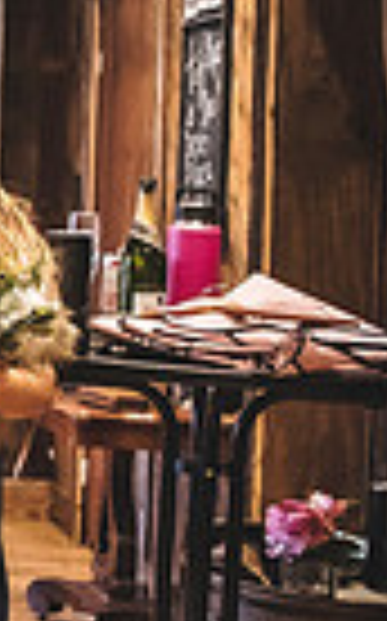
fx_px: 1742
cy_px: 218
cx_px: -886
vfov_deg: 20.2
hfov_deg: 9.2
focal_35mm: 103
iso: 3200
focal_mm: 24
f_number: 2.8
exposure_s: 1/125
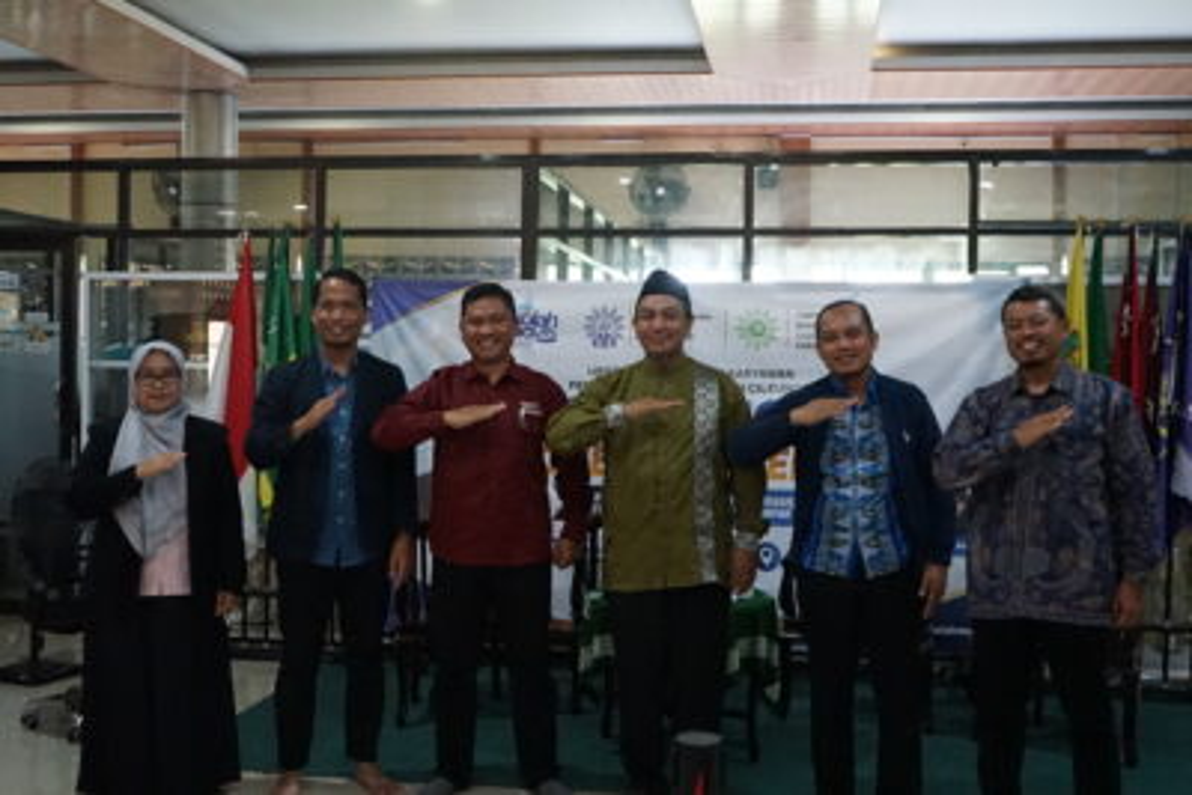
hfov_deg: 46.4
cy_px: 398
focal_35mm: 42
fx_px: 1391
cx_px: 596
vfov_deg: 31.9
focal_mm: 28
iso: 6400
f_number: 3.5
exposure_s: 1/160
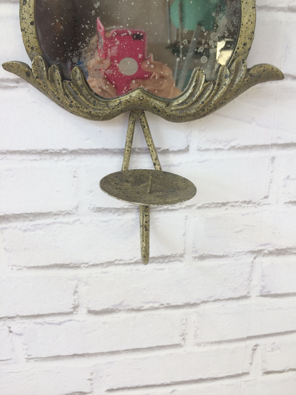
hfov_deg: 48.2
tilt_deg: -20.8
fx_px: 331
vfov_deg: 61.7
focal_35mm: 29
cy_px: 198
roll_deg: +0.5
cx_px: 148
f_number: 2.2
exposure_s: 1/104
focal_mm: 4.15
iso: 32
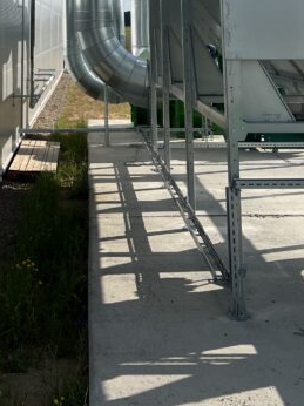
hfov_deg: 19.0
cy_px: -177
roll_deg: +0.3
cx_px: 87
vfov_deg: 21.8
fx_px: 903
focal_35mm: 77
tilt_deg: +14.2
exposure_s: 1/6211
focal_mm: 5.7
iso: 50
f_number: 1.5
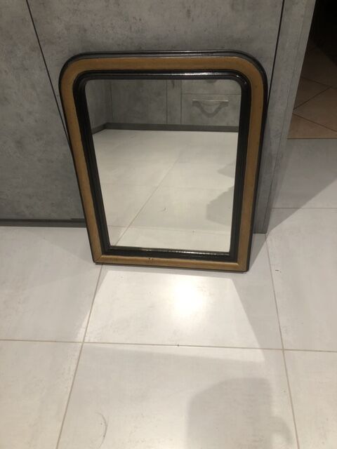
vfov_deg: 63.4
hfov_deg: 49.7
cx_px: 168
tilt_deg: -44.9
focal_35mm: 28
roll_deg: +3.2
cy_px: 224
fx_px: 363
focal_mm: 3.99
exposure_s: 1/17
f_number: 1.8
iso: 50
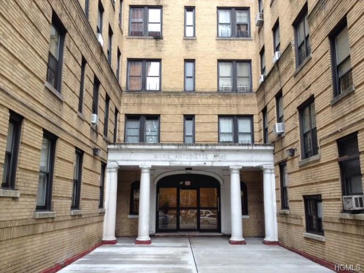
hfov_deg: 52.6
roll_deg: -0.3
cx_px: 182
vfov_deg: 40.7
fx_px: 368
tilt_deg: +11.3
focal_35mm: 35
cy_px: 136
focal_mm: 4.28
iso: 64
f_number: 2.4
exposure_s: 1/60
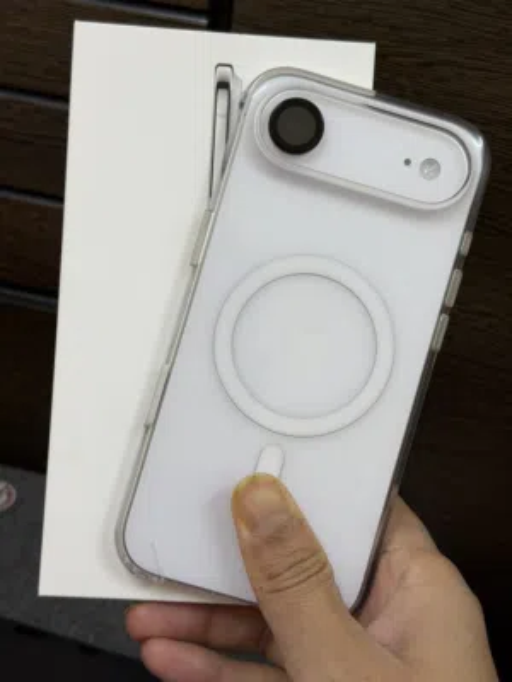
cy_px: 341
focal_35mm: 48
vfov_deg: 39.7
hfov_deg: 30.3
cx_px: 256
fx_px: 947
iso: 125
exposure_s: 1/50
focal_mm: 6.76
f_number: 1.78
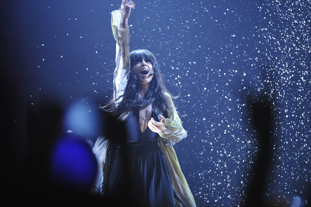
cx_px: 156
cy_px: 104
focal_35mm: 380
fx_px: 3282
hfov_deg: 5.4
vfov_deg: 3.6
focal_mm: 380
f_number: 4.5
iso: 3200
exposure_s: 1/200
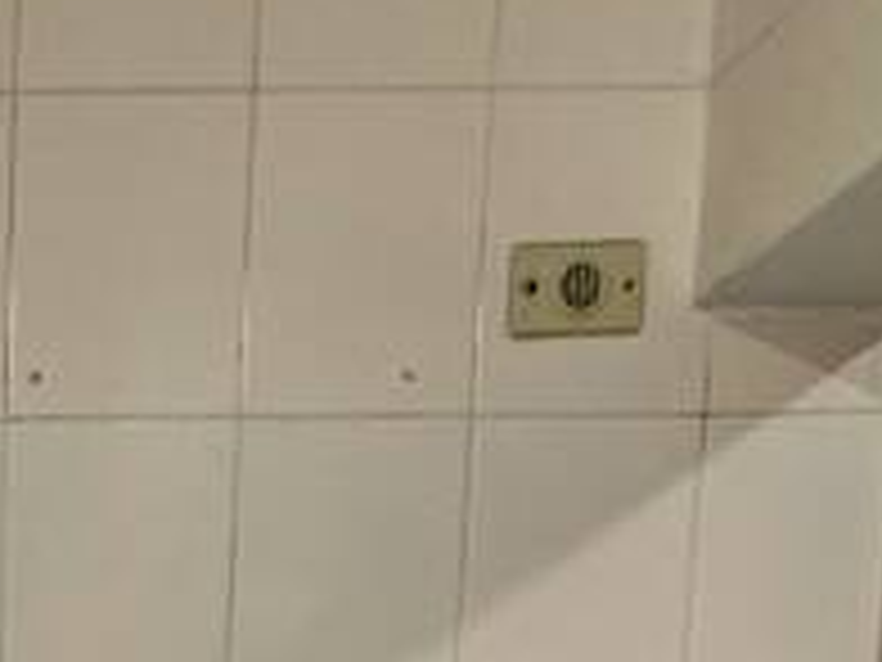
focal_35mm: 103
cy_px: 1801
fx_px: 2624
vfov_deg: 11.0
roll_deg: +0.4
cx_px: -441
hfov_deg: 17.2
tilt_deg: -13.2
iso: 200
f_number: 2.2
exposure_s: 1/60
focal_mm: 2.22
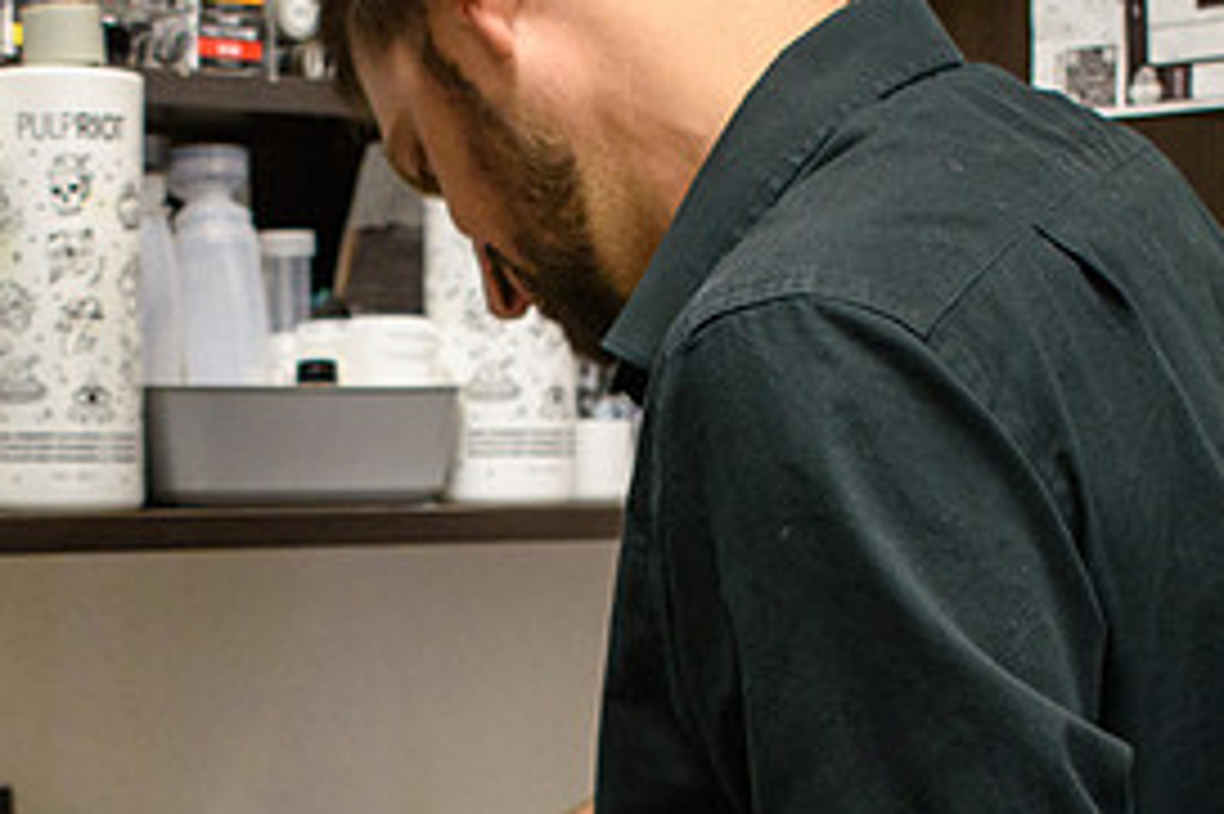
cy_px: 789
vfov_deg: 14.0
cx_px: 360
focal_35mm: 96
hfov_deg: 21.1
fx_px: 3262
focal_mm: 30
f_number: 4.2
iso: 1400
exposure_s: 1/60
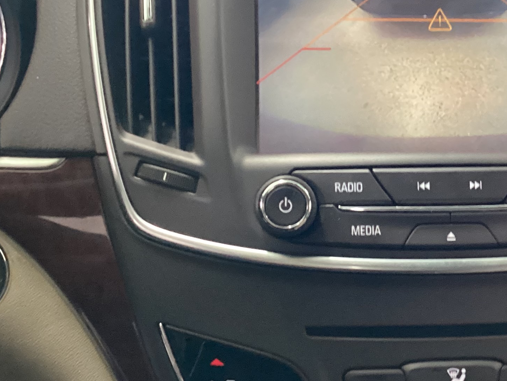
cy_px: 187
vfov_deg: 21.0
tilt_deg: -28.6
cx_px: 465
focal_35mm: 70
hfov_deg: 26.7
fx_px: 1025
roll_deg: -3.2
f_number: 2.4
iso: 400
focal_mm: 3.3
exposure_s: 1/40
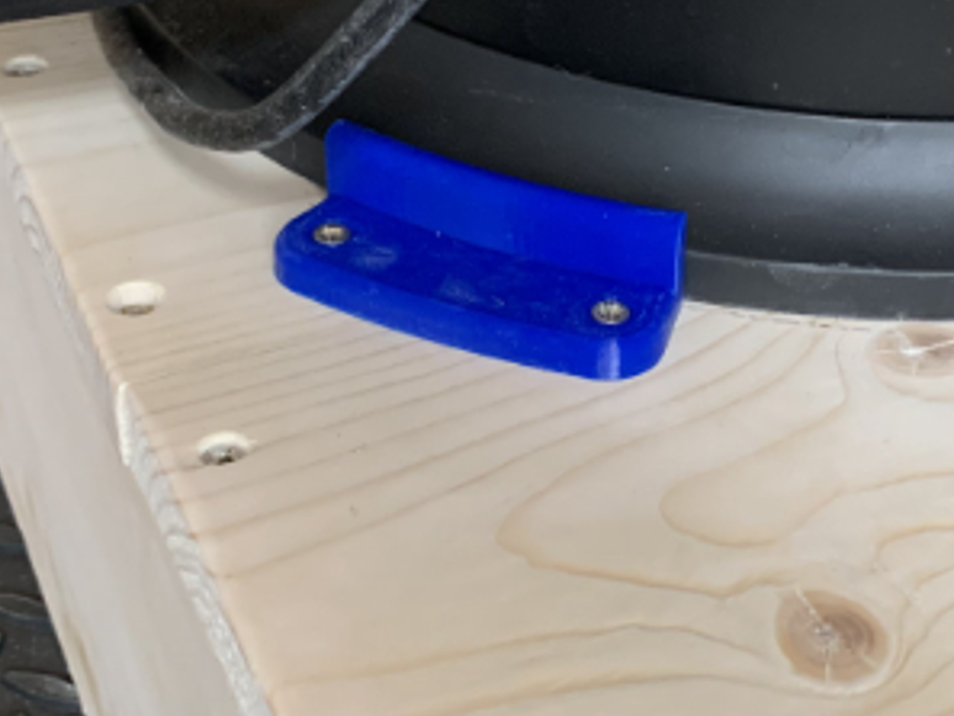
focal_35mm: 70
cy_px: 228
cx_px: 726
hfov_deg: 27.4
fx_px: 1930
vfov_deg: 20.9
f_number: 1.8
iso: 250
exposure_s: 1/60
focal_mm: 4.2
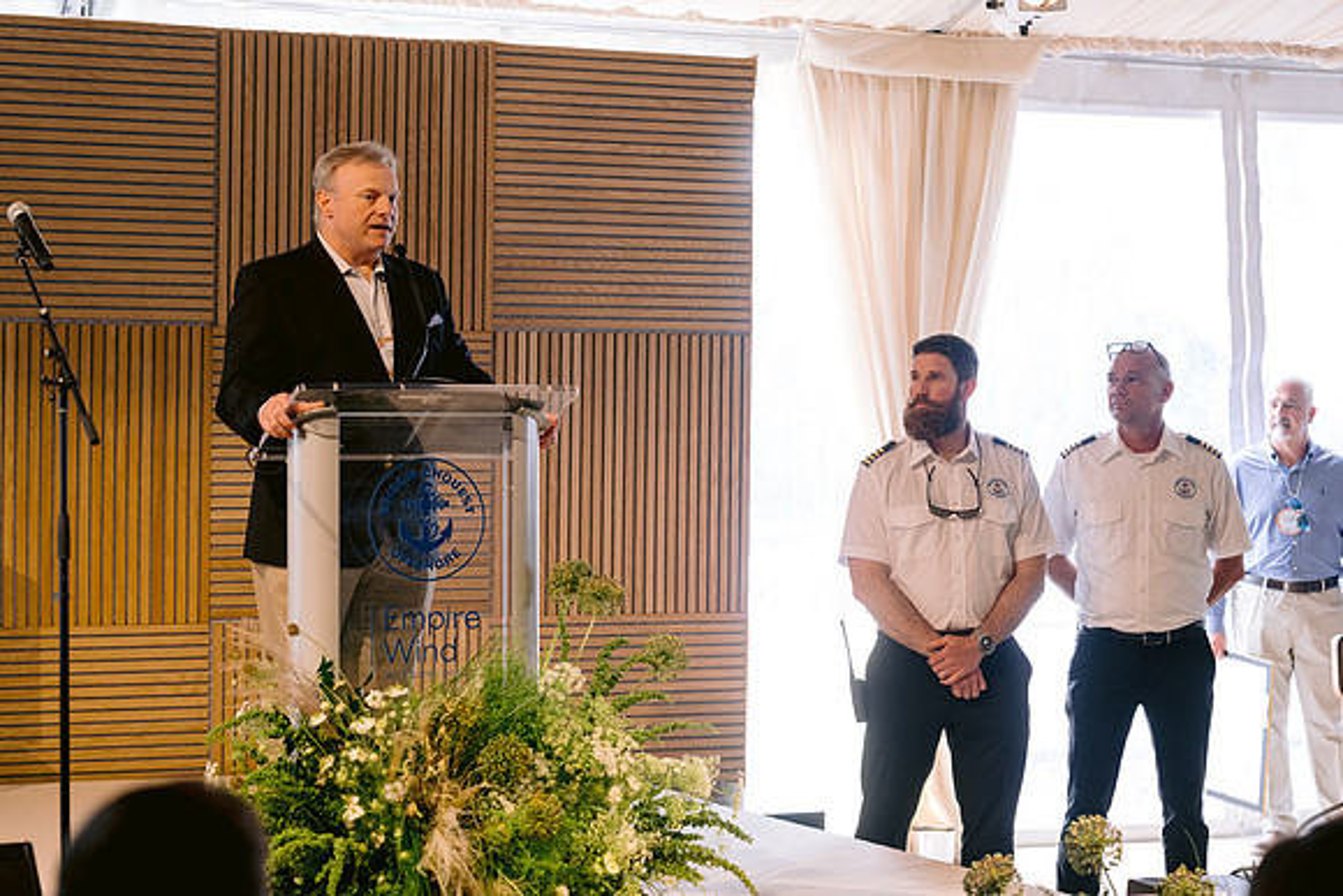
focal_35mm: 85
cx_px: 672
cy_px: 448
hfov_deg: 23.9
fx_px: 3172
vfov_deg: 16.1
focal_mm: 85
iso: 800
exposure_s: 1/125
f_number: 4
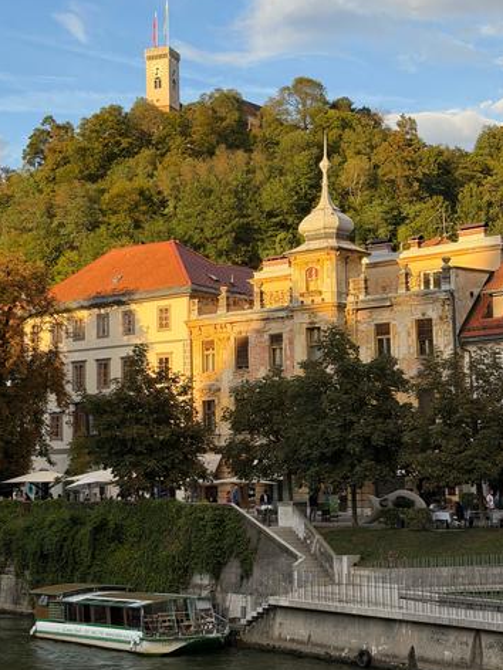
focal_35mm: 61
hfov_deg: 24.0
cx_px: 239
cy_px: 363
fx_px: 1182
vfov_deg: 31.7
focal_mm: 6.76
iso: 64
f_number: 1.78
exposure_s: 1/1185
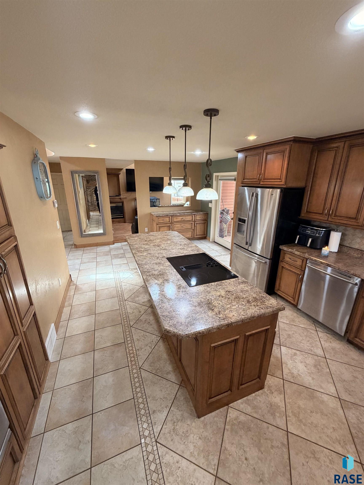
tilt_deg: -17.4
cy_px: 242
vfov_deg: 102.1
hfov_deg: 85.7
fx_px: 196
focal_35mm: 14
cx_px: 182
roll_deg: -0.7
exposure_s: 1/60
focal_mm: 2.22
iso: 250
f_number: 2.2
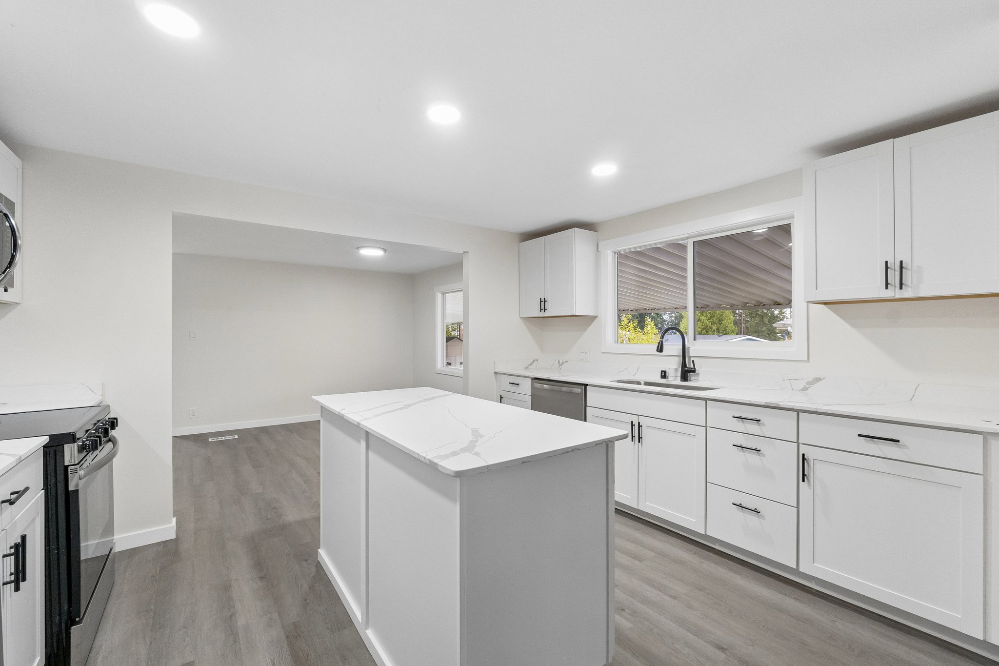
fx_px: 416
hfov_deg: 100.4
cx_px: 500
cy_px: 333
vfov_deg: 77.3
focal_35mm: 15
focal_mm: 10
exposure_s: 1/30
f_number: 8
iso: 1000
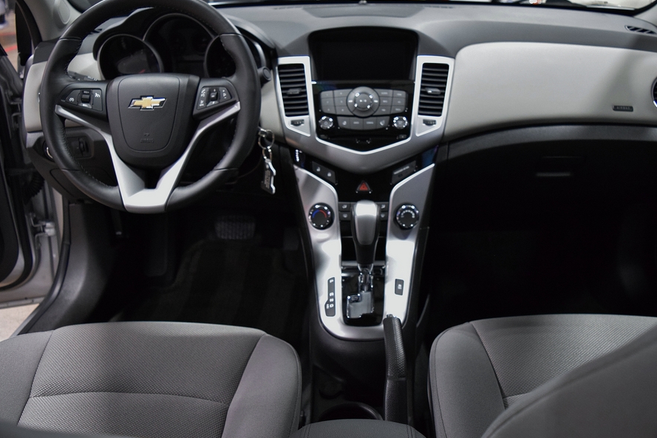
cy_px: 207
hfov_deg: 60.3
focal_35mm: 31
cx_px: 344
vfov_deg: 42.3
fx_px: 566
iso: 3600
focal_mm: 18
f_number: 3.5
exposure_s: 1/60
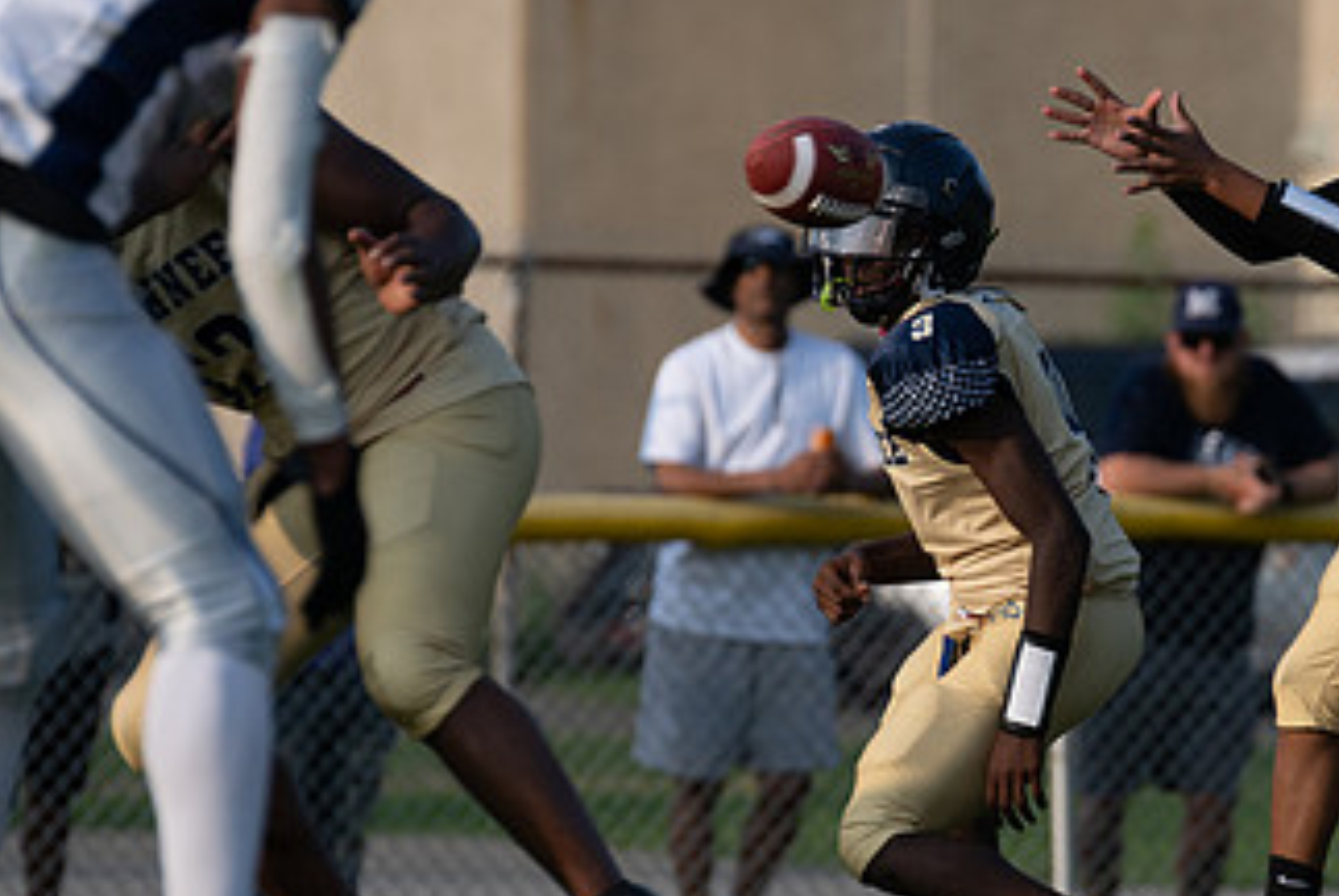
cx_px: 1330
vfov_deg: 1.8
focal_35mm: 783
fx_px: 29149
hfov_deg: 2.6
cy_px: 683
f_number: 4.5
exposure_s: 1/1000
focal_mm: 300
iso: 200
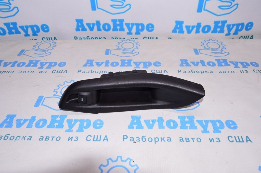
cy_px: 86
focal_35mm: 27
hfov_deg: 67.4
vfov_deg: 47.9
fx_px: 196
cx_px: 130
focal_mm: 18
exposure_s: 1/200
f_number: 8
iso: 1600
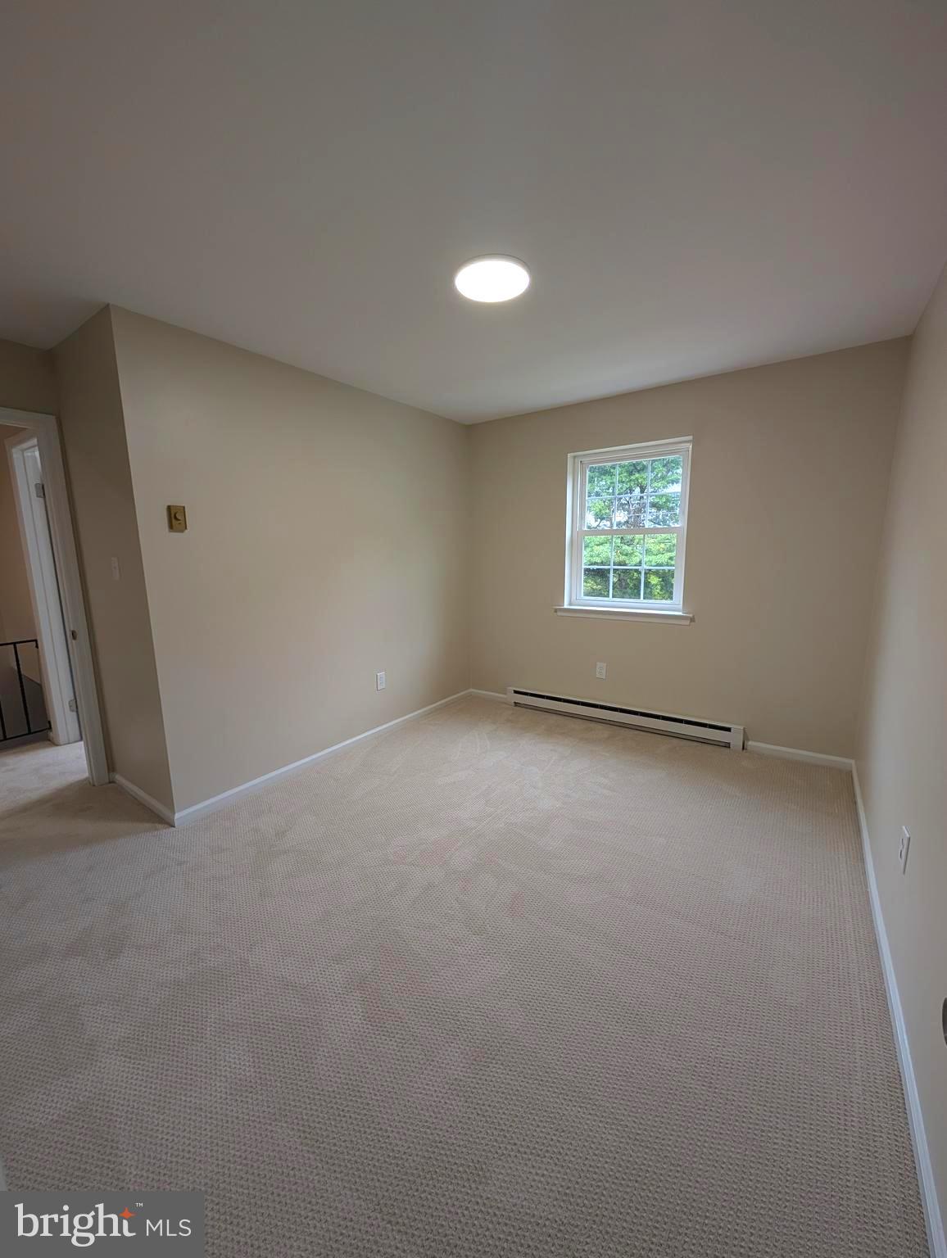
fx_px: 437
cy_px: 629
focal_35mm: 12
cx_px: 474
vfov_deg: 110.5
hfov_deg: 94.6
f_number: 1.7
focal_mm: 2.02
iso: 115
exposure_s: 1/120
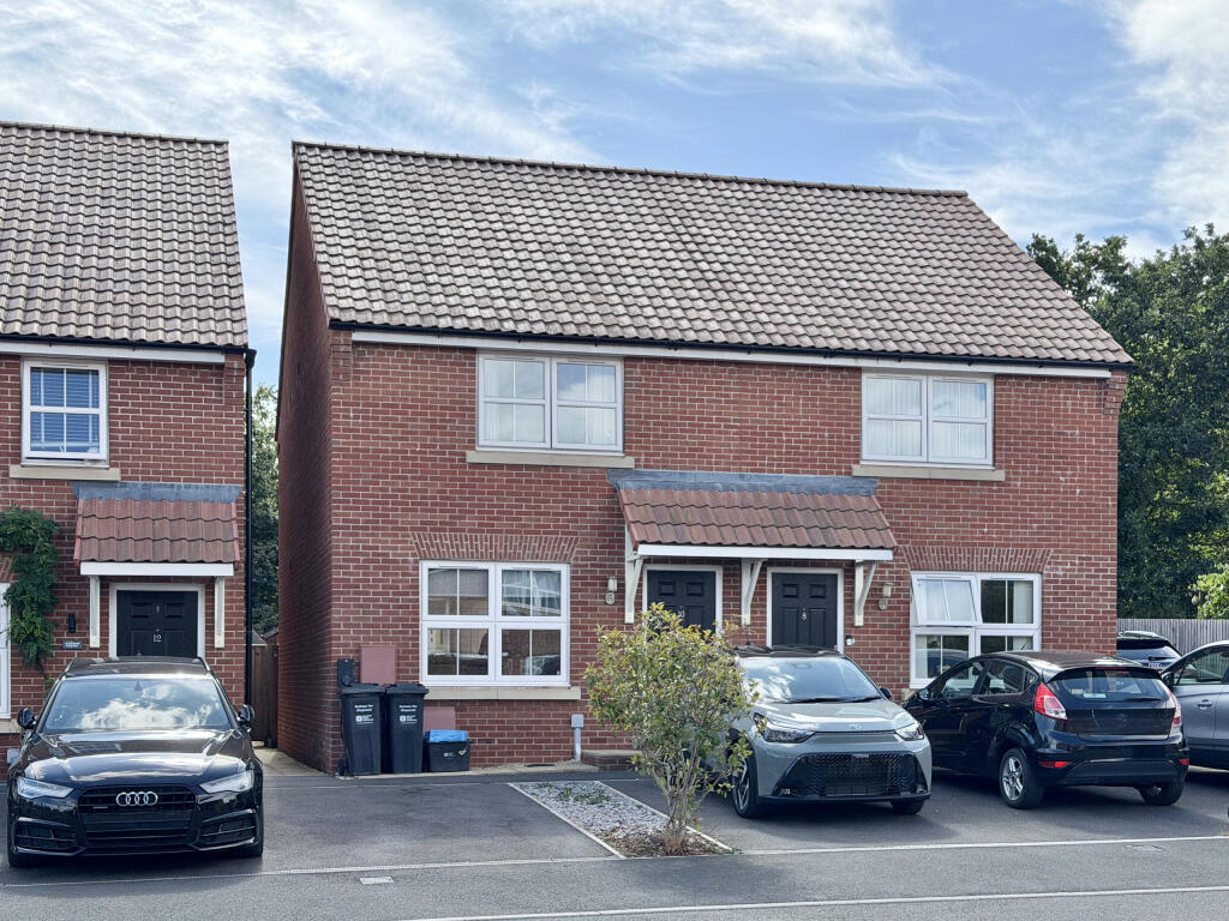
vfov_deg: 30.3
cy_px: 460
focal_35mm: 48
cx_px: 614
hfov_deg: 39.7
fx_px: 1704
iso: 80
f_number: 1.78
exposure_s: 1/2976
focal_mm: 6.76
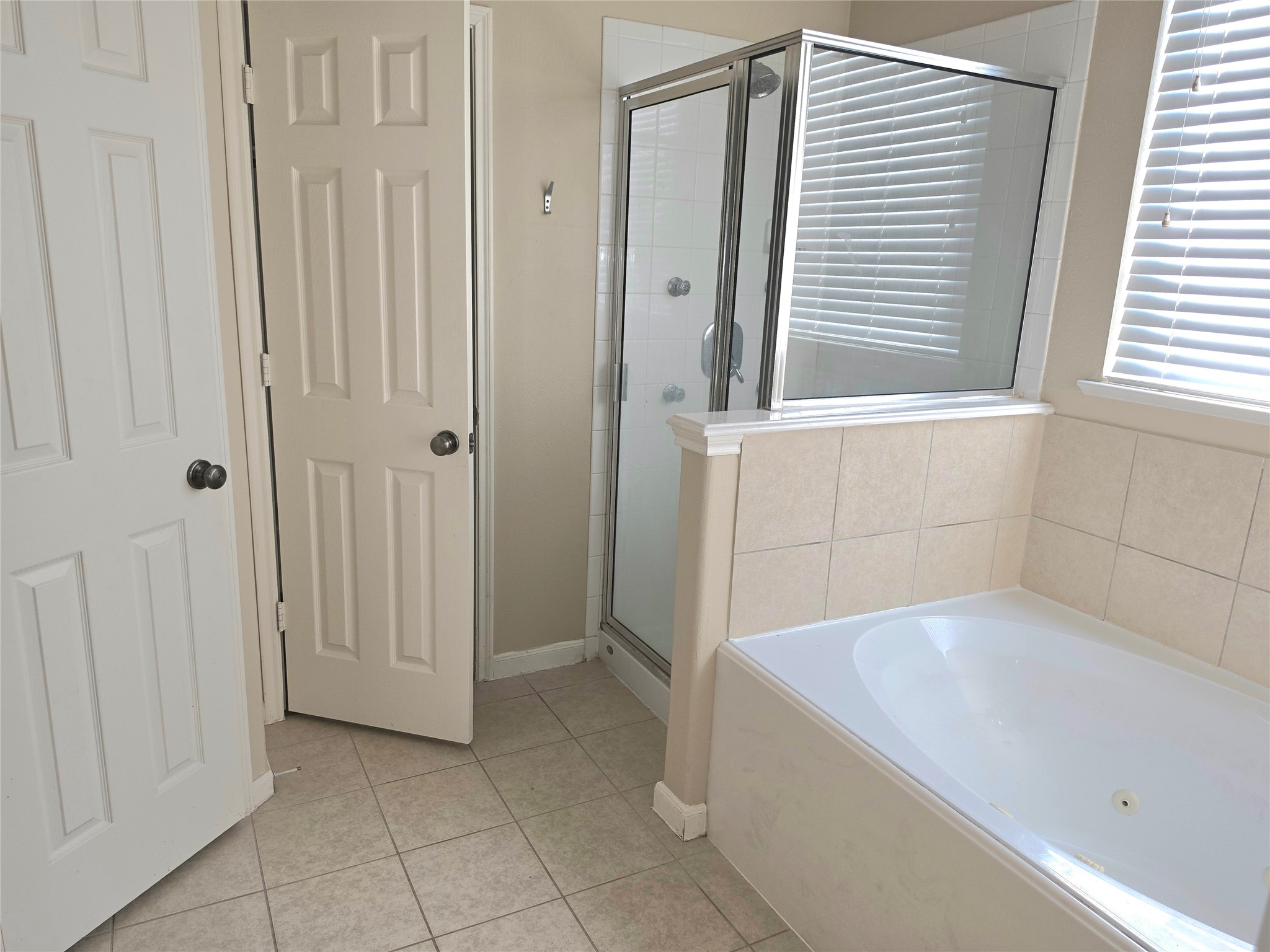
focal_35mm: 23
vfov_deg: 58.9
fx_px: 844
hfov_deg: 73.9
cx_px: 635
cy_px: 476
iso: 20
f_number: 1.4
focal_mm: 6.5
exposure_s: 1/60.2
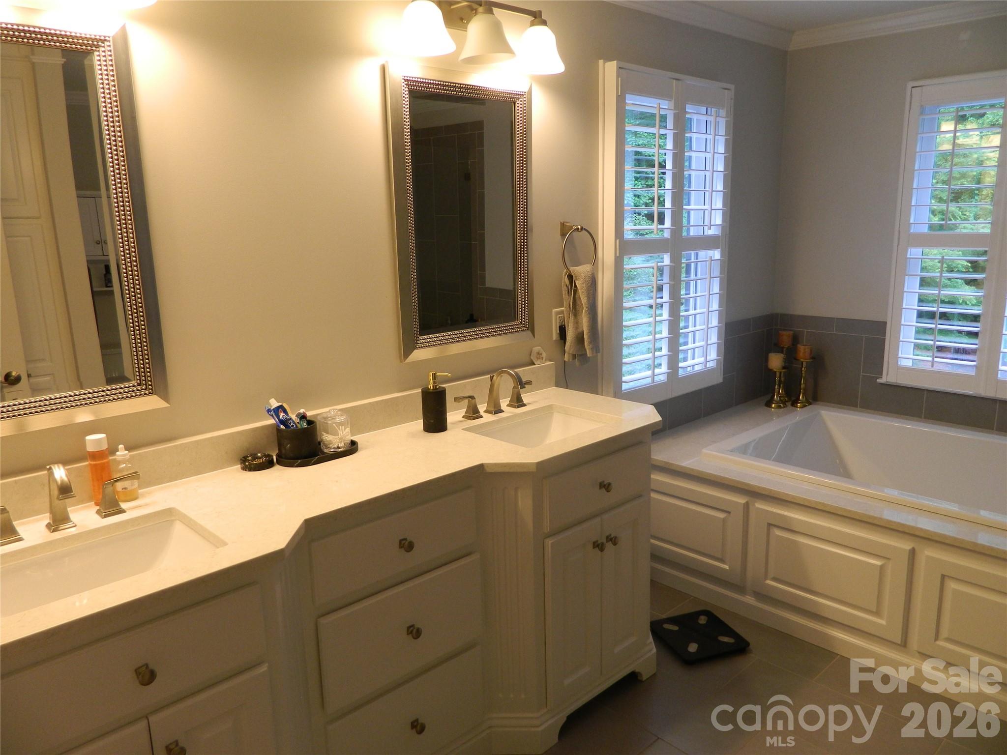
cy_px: 378
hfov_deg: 69.4
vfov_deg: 54.9
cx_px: 504
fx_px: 727
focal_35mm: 25
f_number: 3.1
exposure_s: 1/30
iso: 110
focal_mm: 4.5
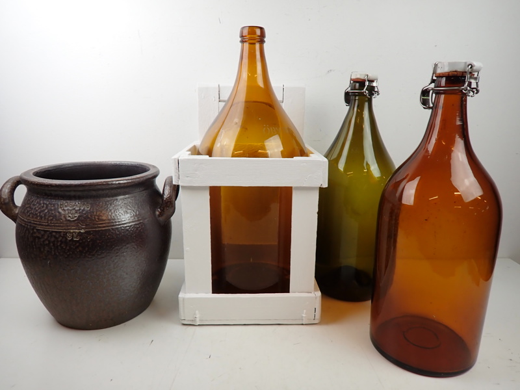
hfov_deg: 84.7
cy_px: 195
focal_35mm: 19
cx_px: 260
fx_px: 285
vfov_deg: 68.7
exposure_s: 1/125
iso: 160
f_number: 2
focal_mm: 3.33
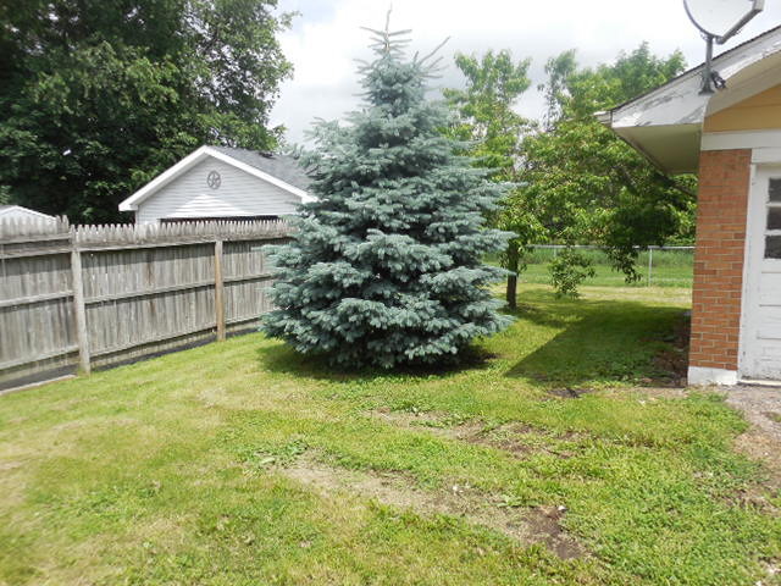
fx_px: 587
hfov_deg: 67.3
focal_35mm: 26
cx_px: 390
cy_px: 293
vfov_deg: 53.1
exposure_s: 1/800
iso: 125
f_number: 3.5
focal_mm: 4.6
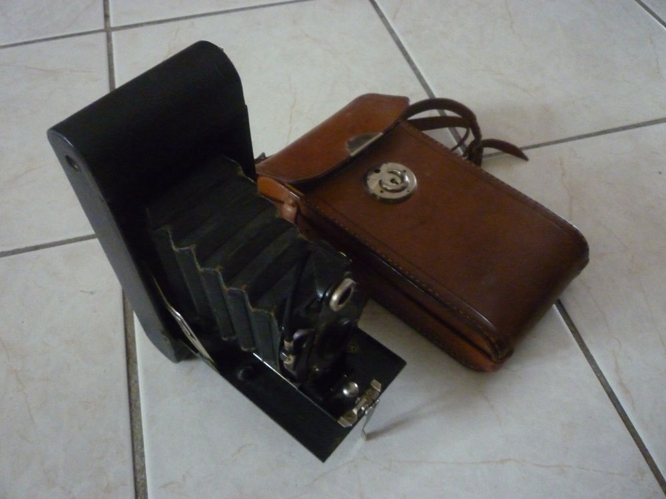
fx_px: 558
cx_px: 333
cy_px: 250
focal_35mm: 29
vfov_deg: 48.2
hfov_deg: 61.7
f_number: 3.3
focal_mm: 5.2
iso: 800
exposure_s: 1/8
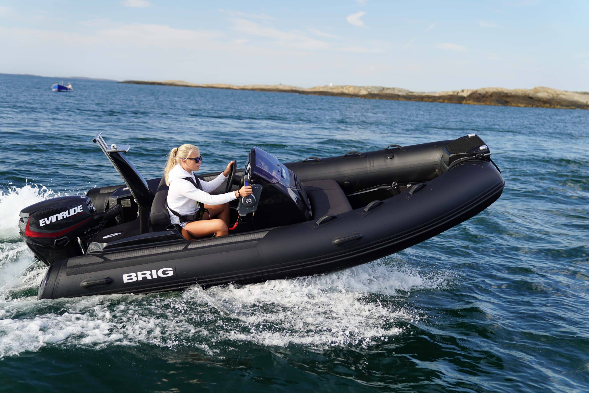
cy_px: 196
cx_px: 294
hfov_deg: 46.4
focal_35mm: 42
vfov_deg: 31.9
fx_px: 687
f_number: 2.8
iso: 200
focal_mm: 42
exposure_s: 1/800
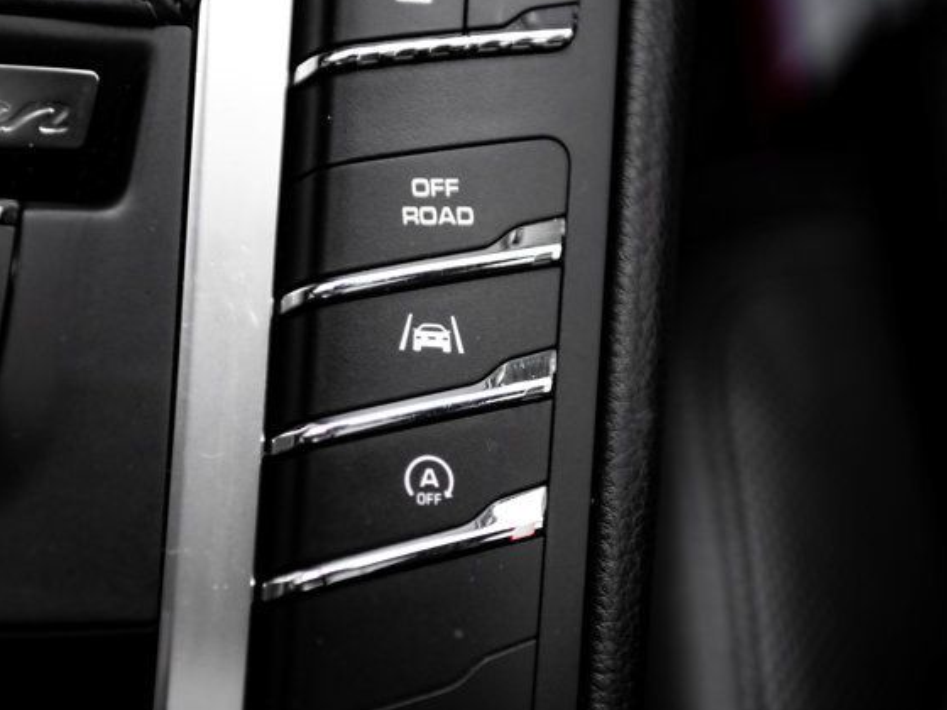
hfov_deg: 25.3
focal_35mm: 77
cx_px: 428
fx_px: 2107
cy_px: 352
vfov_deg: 19.1
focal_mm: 70
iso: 1600
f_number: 2.8
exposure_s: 1/200
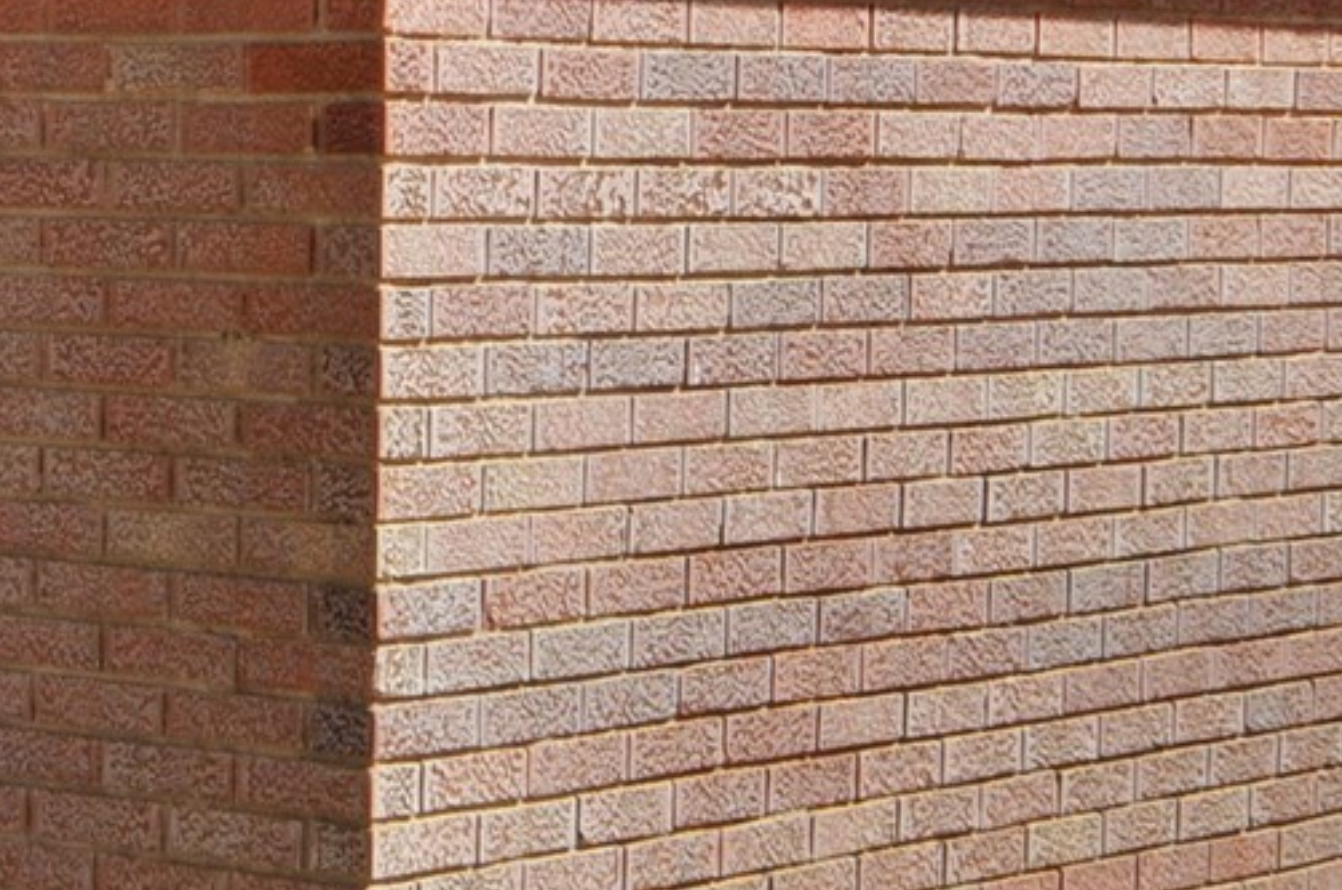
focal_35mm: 143
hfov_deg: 14.2
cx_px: 130
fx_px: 5322
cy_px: -25
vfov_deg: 9.5
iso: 200
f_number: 16
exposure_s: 1/250
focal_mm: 22
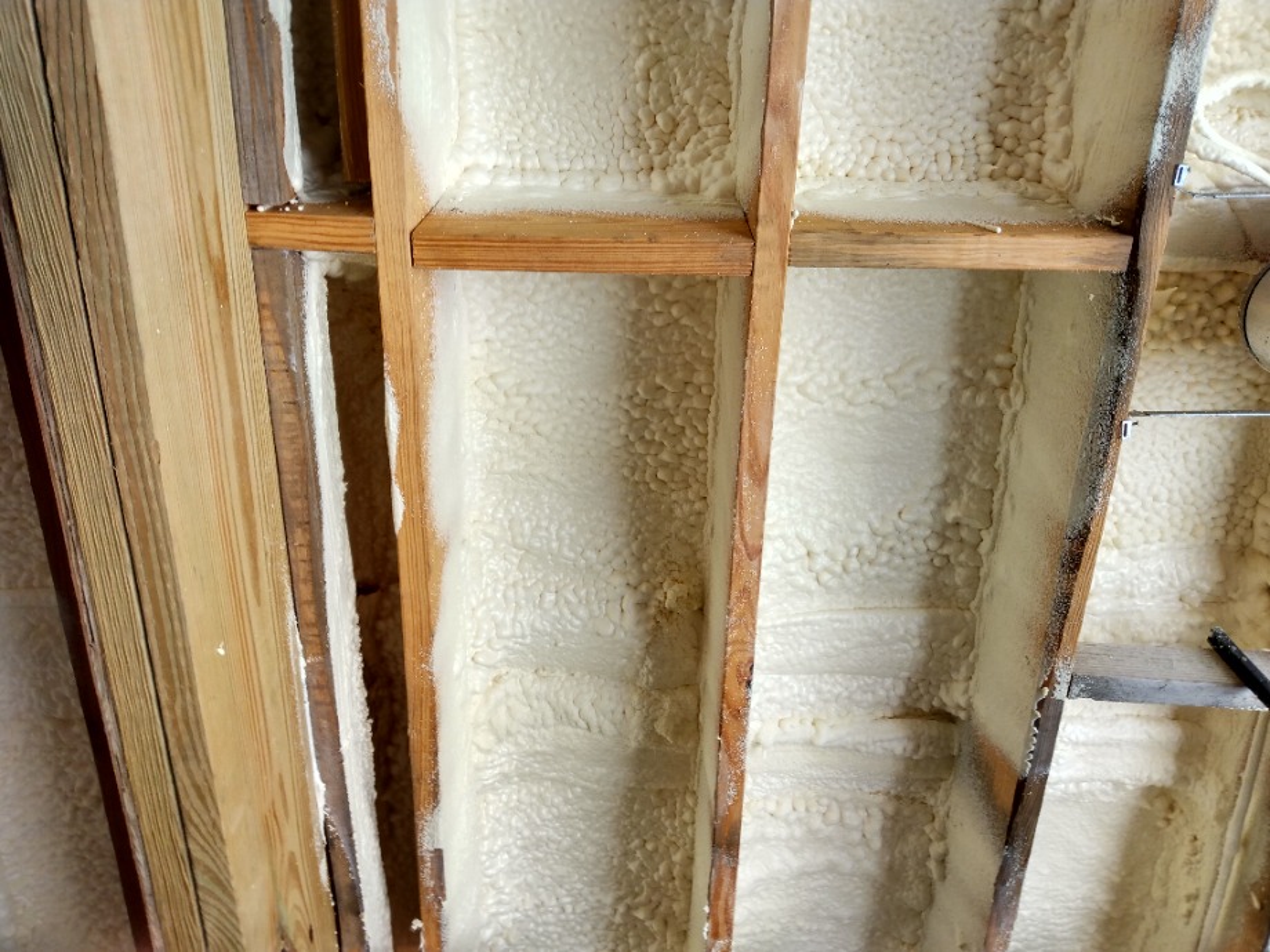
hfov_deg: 81.7
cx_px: 635
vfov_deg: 66.0
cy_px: 476
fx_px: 734
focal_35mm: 20
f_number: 2
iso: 100
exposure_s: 1/121
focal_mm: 3.54
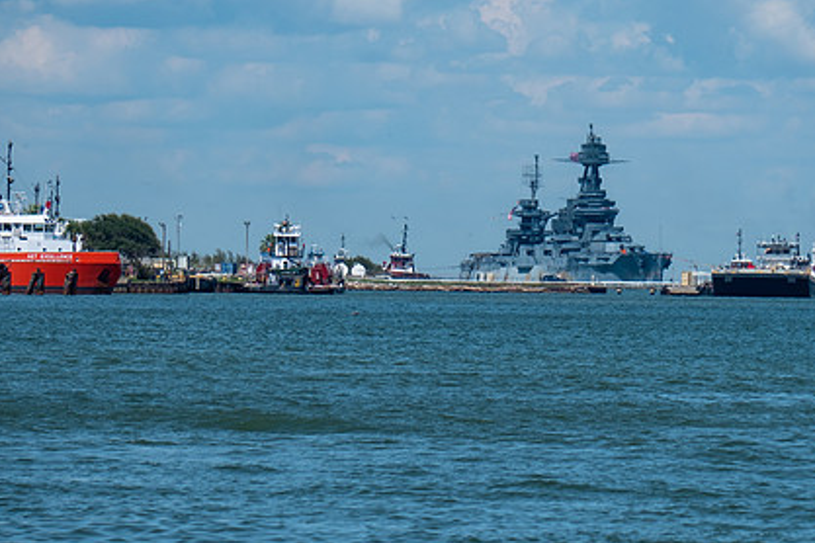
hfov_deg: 4.8
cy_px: 282
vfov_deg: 3.2
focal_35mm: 429
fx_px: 9711
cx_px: 520
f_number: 6.4
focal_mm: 200
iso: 200
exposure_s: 1/1500
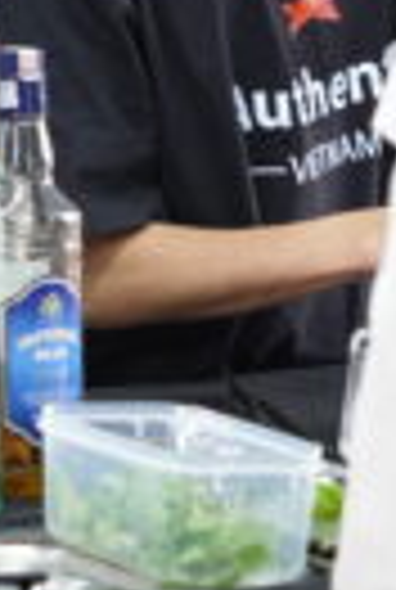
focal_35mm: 211
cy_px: -104
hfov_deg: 6.5
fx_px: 3469
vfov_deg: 9.6
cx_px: -29
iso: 1000
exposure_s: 1/200
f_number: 2.8
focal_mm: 46.3
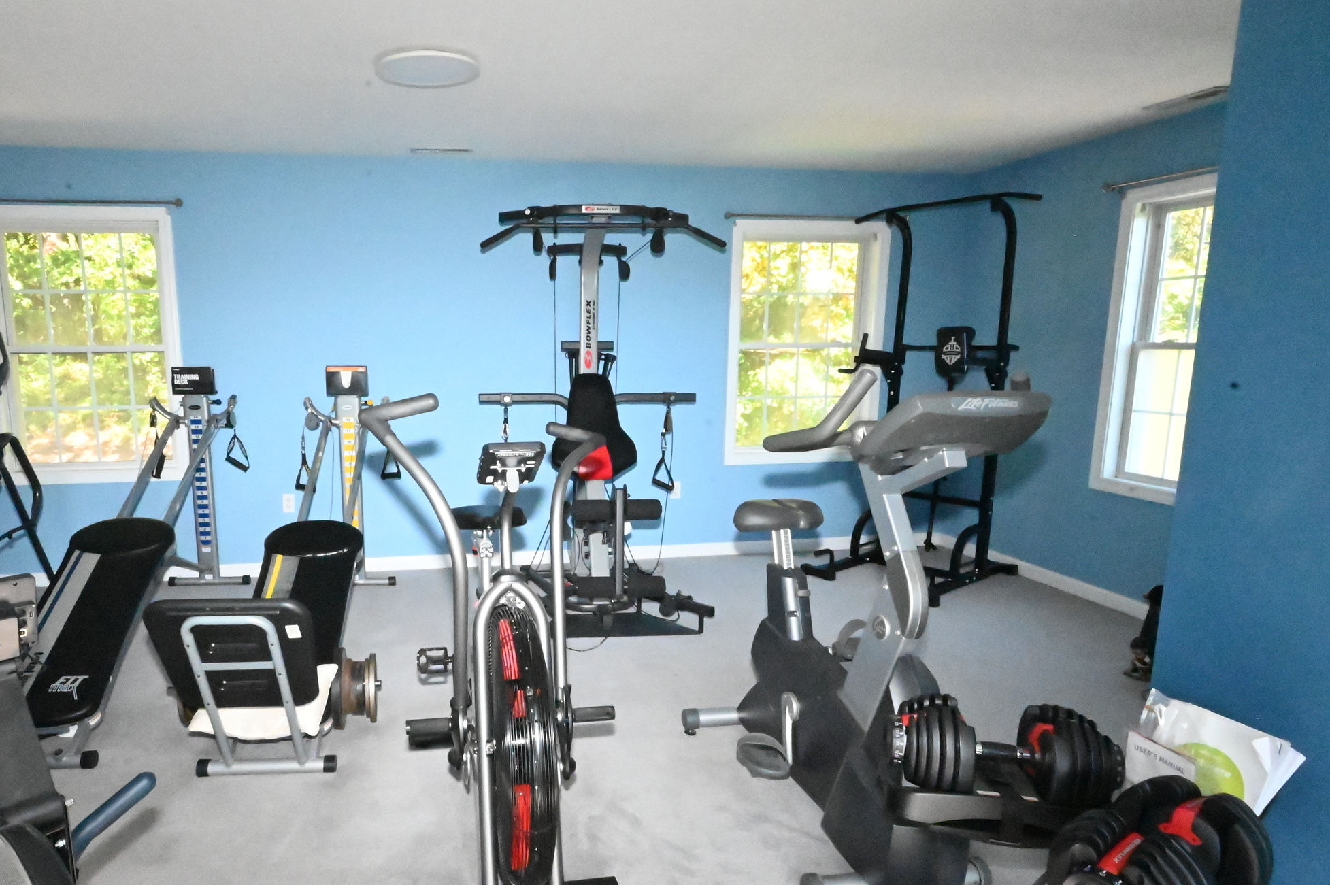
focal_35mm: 22
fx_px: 812
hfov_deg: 77.5
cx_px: 518
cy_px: 485
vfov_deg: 57.1
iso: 36000
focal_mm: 14
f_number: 22
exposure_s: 1/200
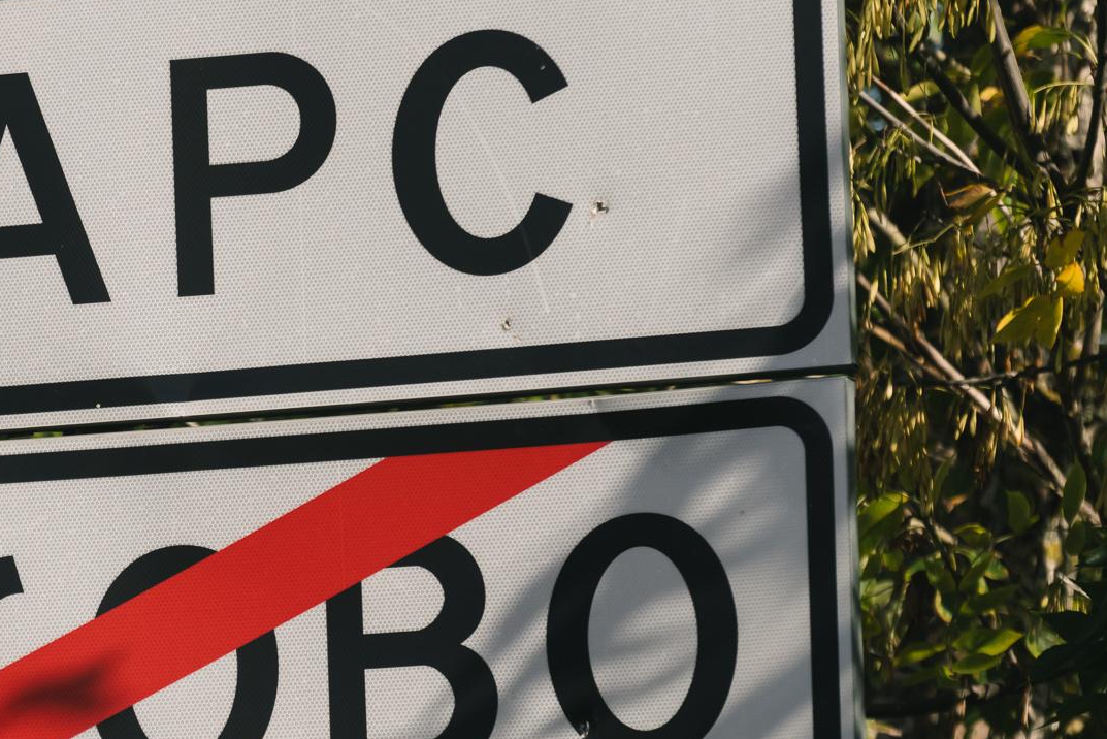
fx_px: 8796
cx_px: -105
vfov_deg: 4.8
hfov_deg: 7.2
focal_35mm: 286
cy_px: 450
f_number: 4.5
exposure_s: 1/2000
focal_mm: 102
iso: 90
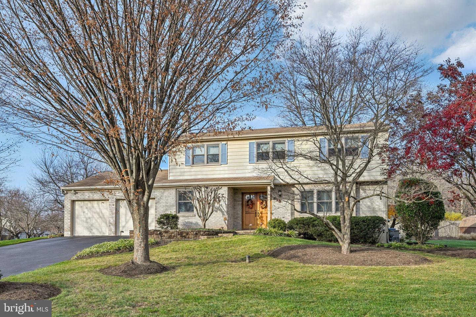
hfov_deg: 61.9
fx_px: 397
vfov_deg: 43.6
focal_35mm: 30
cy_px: 158
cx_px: 238
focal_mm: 30
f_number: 8
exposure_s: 1/1600
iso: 800
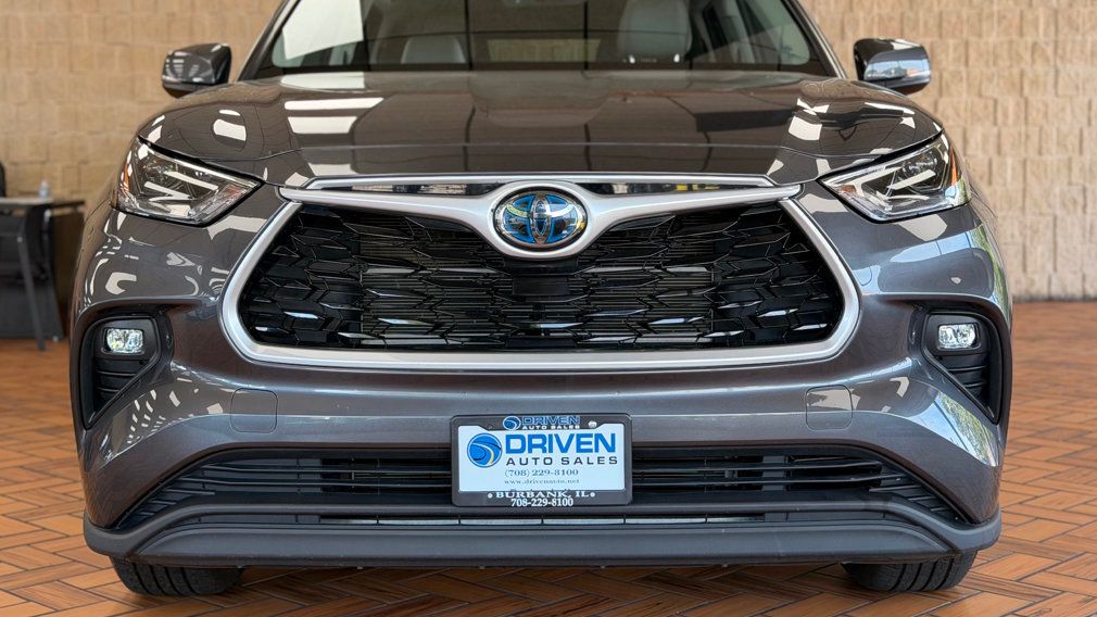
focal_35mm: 53
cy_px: 252
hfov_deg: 39.2
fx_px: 1542
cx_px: 547
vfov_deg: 22.6
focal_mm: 6.76
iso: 80
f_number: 1.78
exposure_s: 1/151
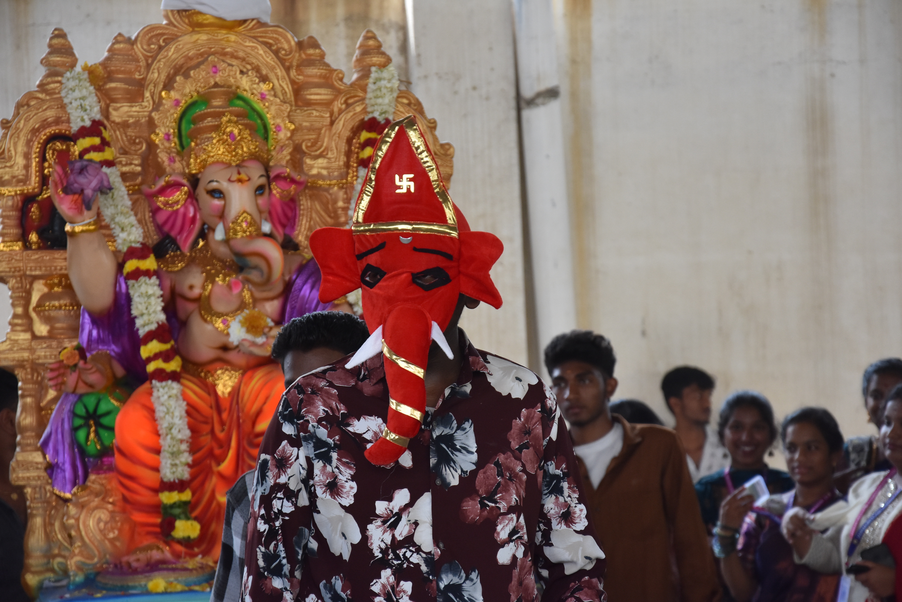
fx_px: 3383
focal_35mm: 135
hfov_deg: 15.2
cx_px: 451
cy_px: 301
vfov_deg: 10.2
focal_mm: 90
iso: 800
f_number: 5.6
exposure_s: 1/500
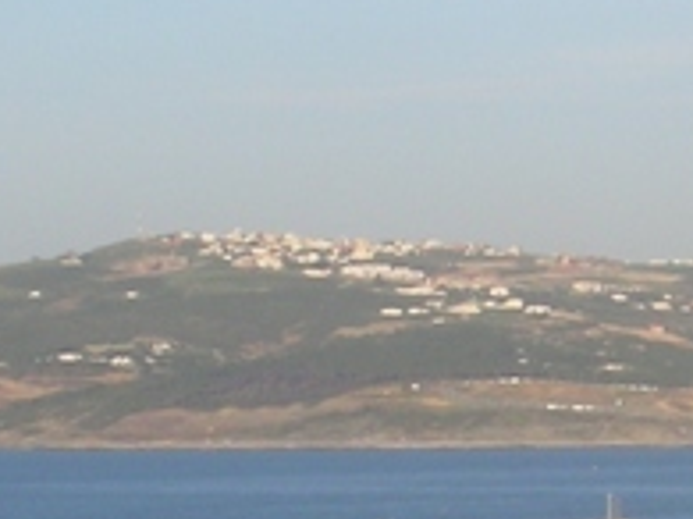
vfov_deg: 5.1
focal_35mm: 287
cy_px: 757
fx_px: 5742
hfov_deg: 6.8
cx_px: 1116
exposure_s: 1/84.9
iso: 50
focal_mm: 14.5
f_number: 7.8
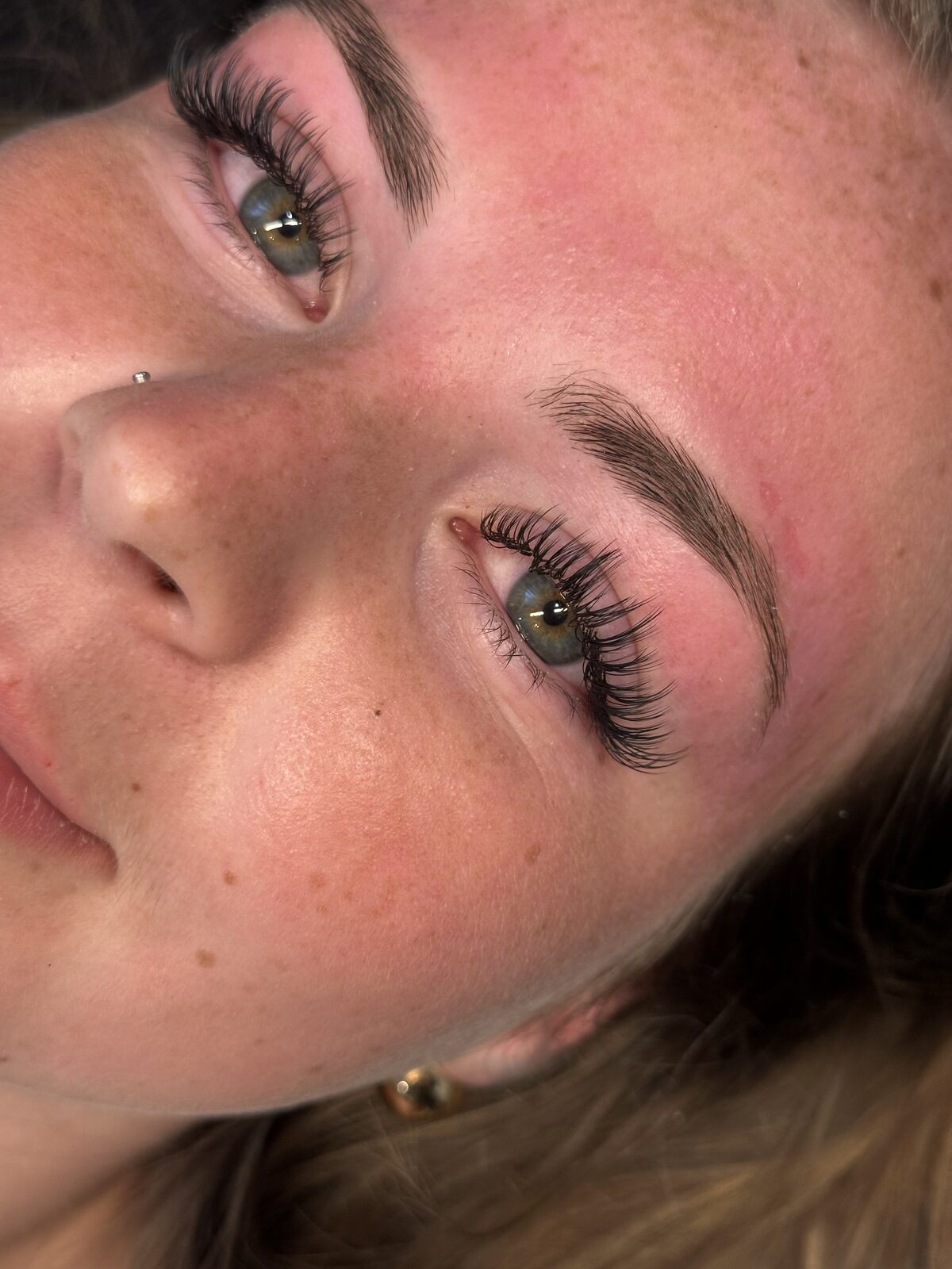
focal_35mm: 48
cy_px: 634
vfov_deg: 39.7
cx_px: 476
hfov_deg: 30.3
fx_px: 1760
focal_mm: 6.86
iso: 100
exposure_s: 1/60
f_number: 1.78
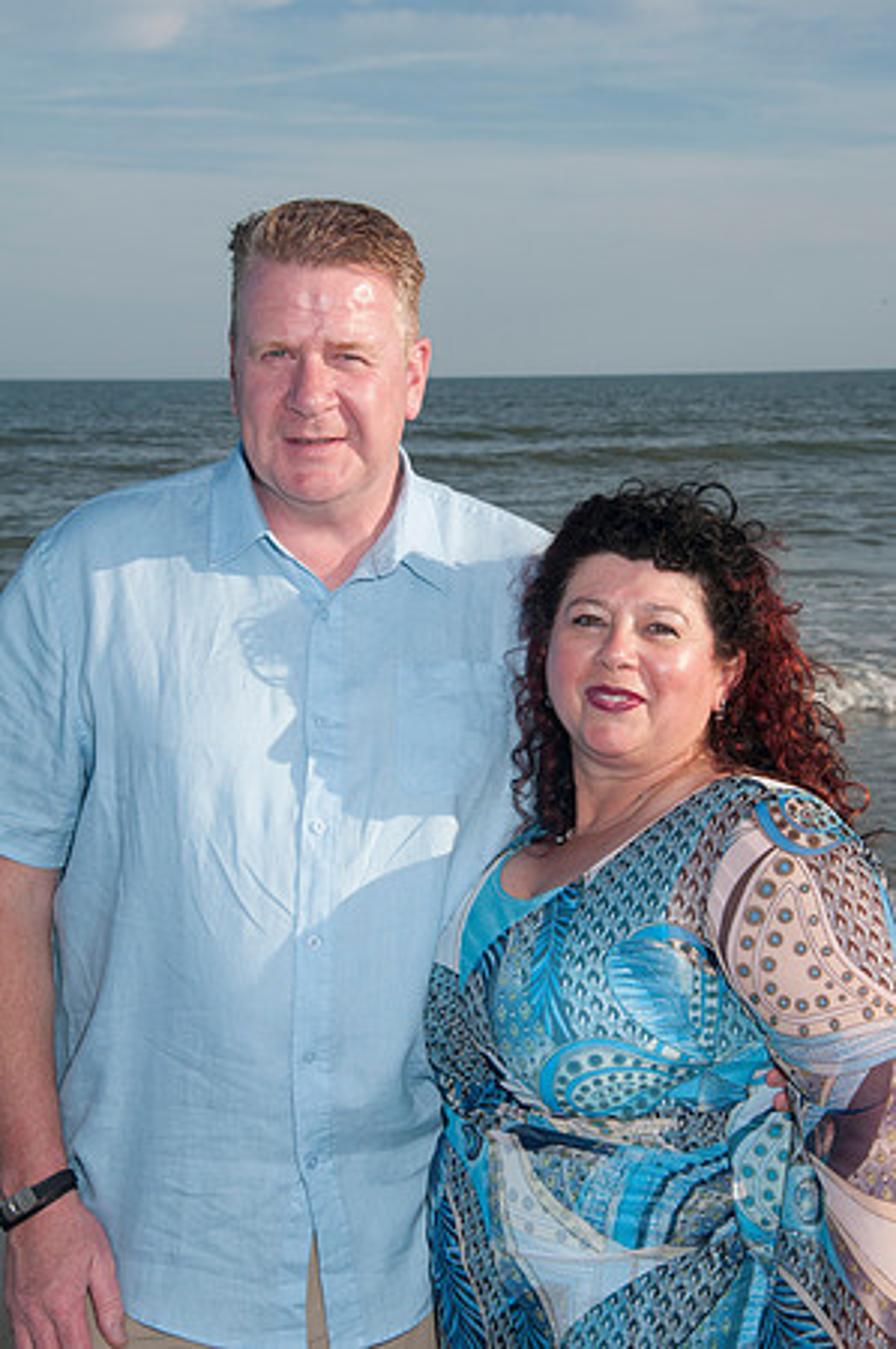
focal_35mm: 72
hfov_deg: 18.9
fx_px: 2694
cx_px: 448
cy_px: 674
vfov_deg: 28.1
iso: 100
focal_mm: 48
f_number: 11
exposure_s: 1/250
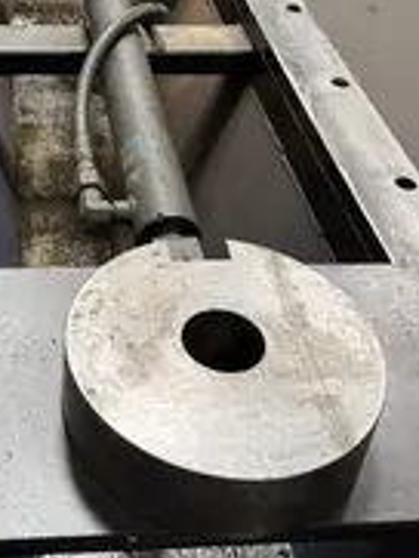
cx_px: 114
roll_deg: -2.8
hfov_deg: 27.2
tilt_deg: -36.0
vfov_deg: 35.8
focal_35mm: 53
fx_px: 854
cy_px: 188
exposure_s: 1/120
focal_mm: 6.76
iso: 125
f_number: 1.78
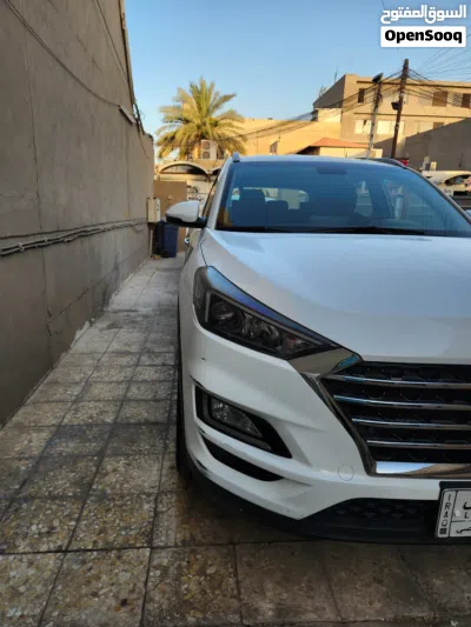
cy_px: 314
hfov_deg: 58.9
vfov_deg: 73.9
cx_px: 236
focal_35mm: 23
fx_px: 417
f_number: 1.8
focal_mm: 5.4
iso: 20
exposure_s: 1/240
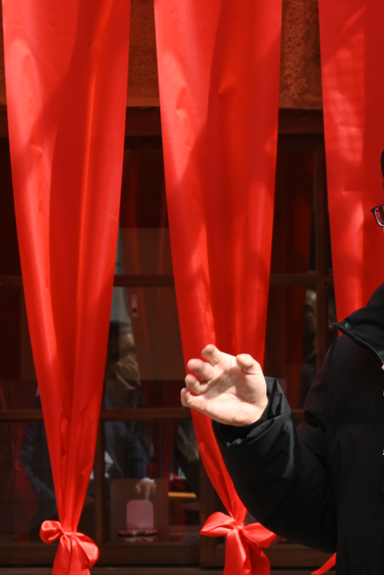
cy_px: 289
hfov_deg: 11.9
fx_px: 1808
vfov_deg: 18.1
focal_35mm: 113
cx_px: 421
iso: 220
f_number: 6.3
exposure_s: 1/250
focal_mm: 50
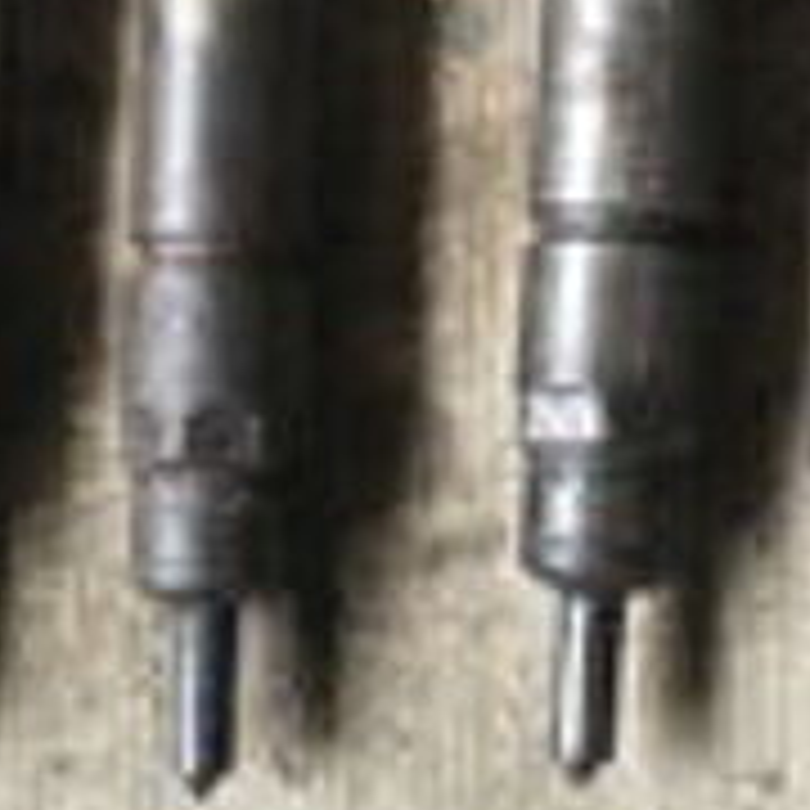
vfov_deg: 20.1
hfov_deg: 20.3
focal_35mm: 85
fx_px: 2250
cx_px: 540
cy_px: 104
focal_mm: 6.3
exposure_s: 1/40
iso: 800
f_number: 3.1
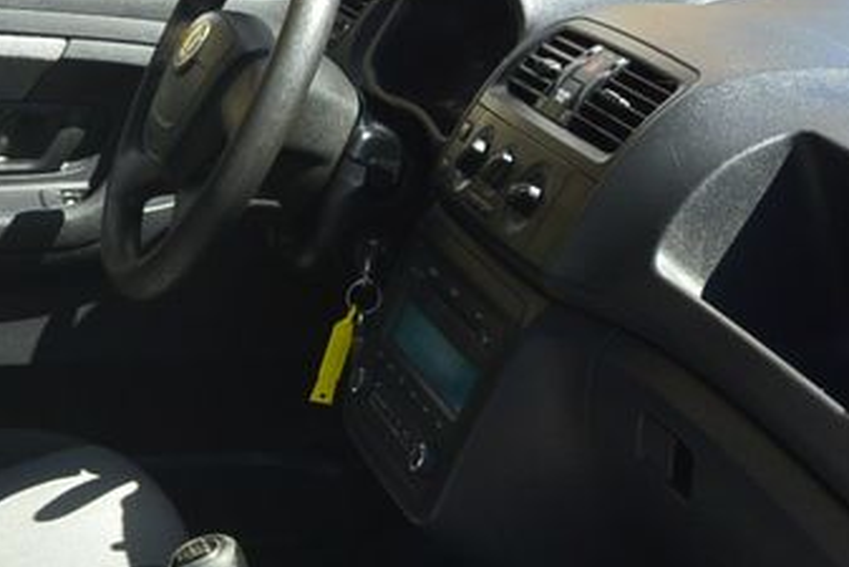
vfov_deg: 15.7
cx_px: 343
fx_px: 1935
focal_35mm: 82
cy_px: 785
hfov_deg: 24.7
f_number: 4.5
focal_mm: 10
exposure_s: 1/400
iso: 160
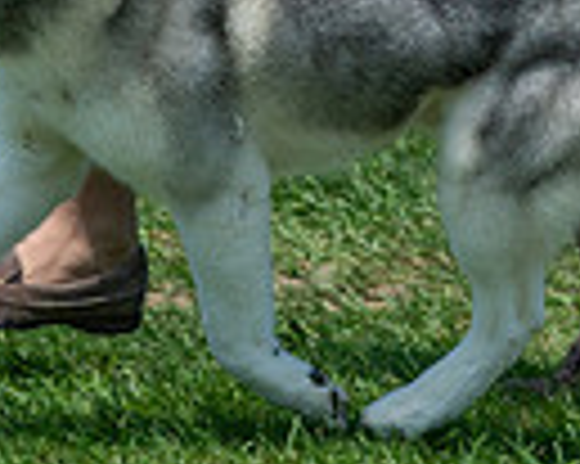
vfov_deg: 1.7
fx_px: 15197
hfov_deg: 2.2
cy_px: -406
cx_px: 177
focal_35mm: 886
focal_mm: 159
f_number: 5.6
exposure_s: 1/1000
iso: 125
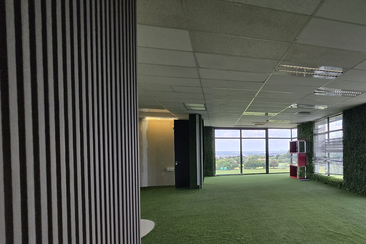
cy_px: 152
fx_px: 224
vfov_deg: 56.6
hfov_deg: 70.9
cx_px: 292
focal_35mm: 22
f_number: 2.2
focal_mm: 1.7
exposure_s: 1/359
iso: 125
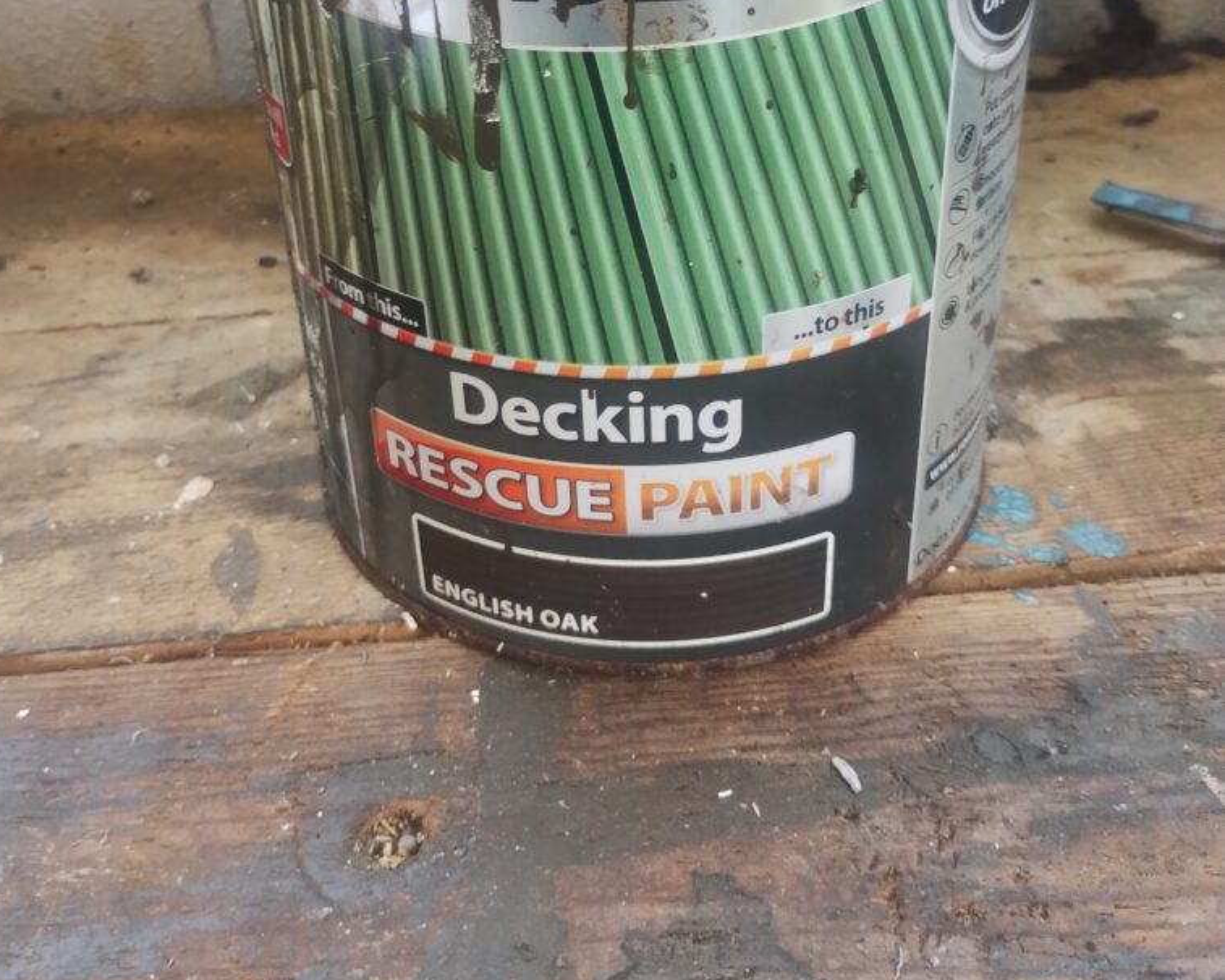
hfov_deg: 49.1
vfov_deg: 39.3
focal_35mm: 37
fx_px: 1342
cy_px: 272
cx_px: 603
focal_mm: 4.27
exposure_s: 1/33.3
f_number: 1.8
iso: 853
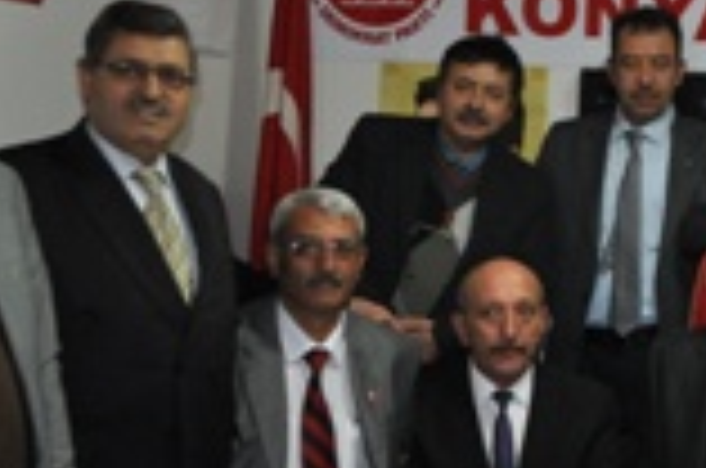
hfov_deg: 23.9
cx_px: 854
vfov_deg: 17.6
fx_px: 1507
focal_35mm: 77
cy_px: 230
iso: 800
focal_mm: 18
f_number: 3.5
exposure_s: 1/60
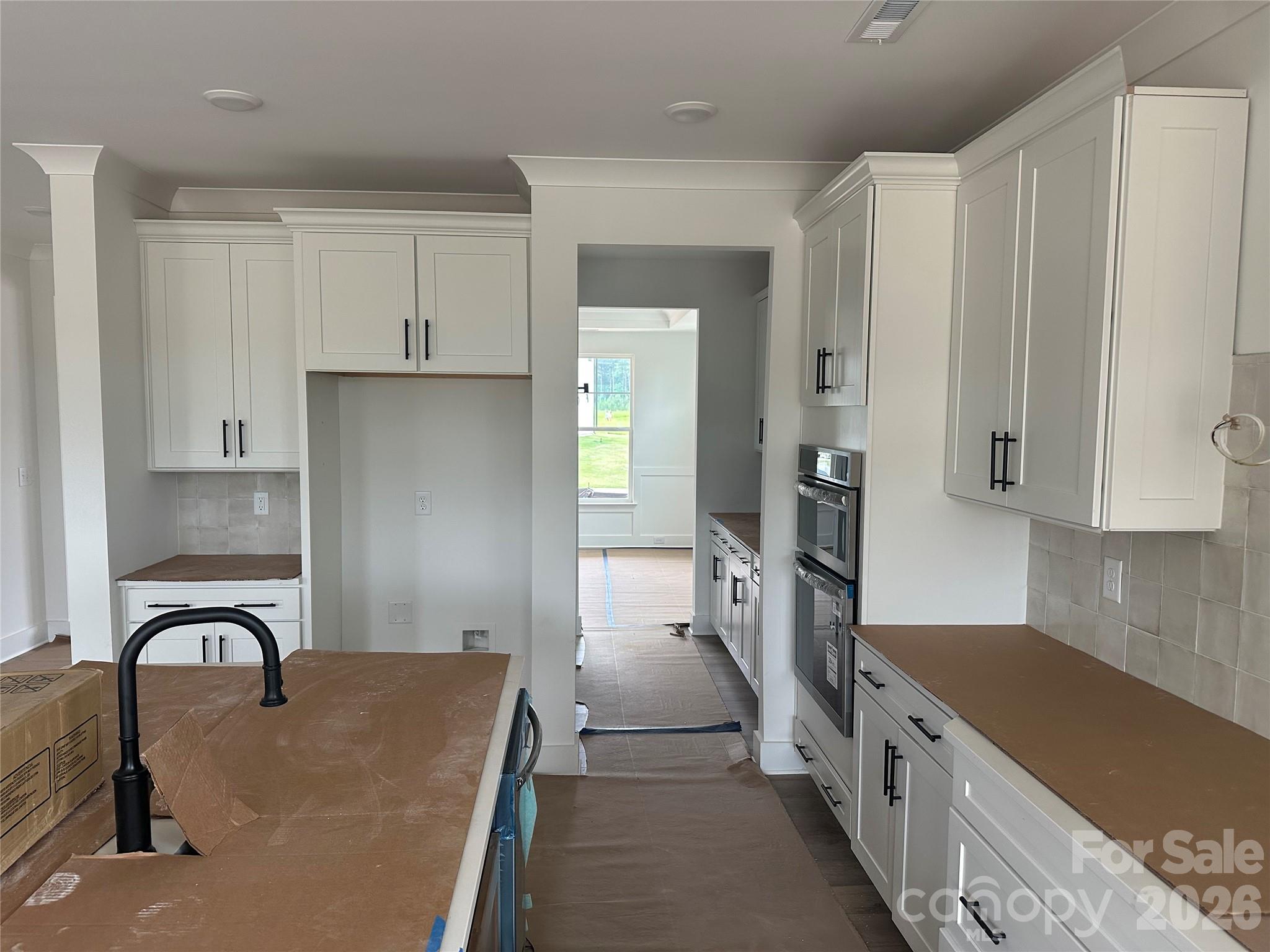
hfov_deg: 71.6
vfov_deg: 56.8
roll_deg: -0.8
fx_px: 881
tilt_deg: -4.9
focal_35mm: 24
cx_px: 635
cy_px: 476
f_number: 1.78
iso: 160
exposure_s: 1/121
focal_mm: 6.86
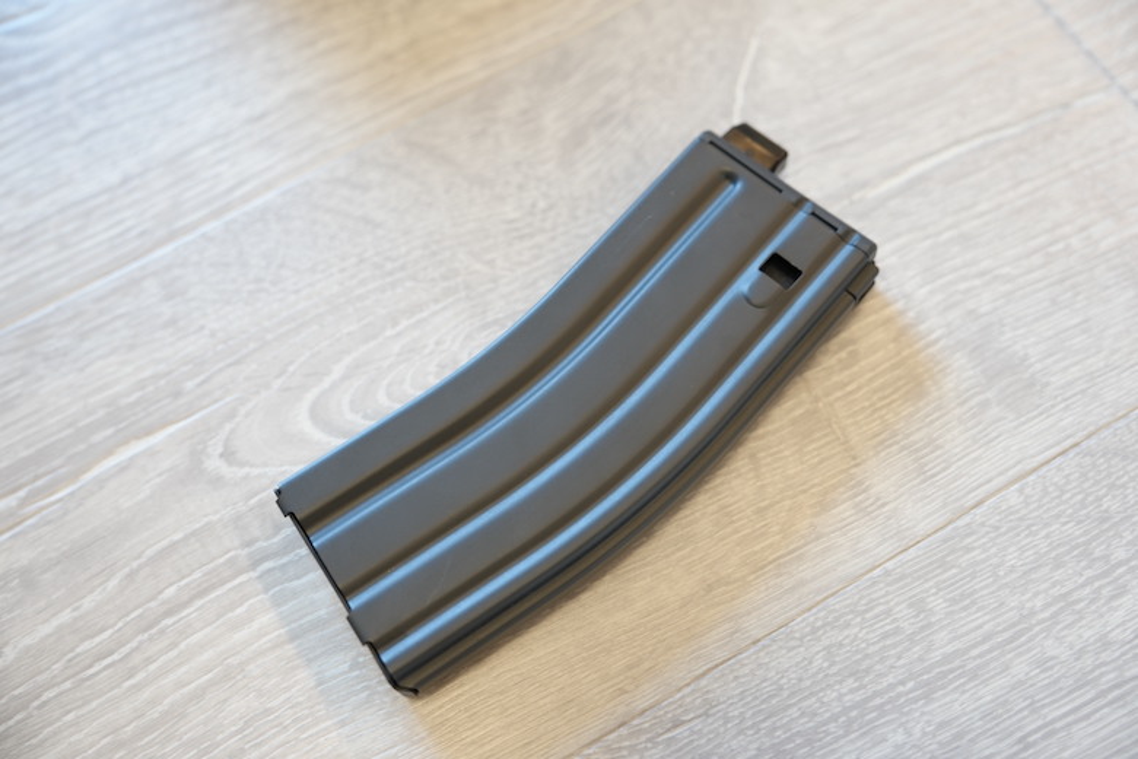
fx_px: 1328
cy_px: 380
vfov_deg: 31.9
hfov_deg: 46.4
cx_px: 569
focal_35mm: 42
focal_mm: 42
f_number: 2.8
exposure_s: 1/8
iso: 200
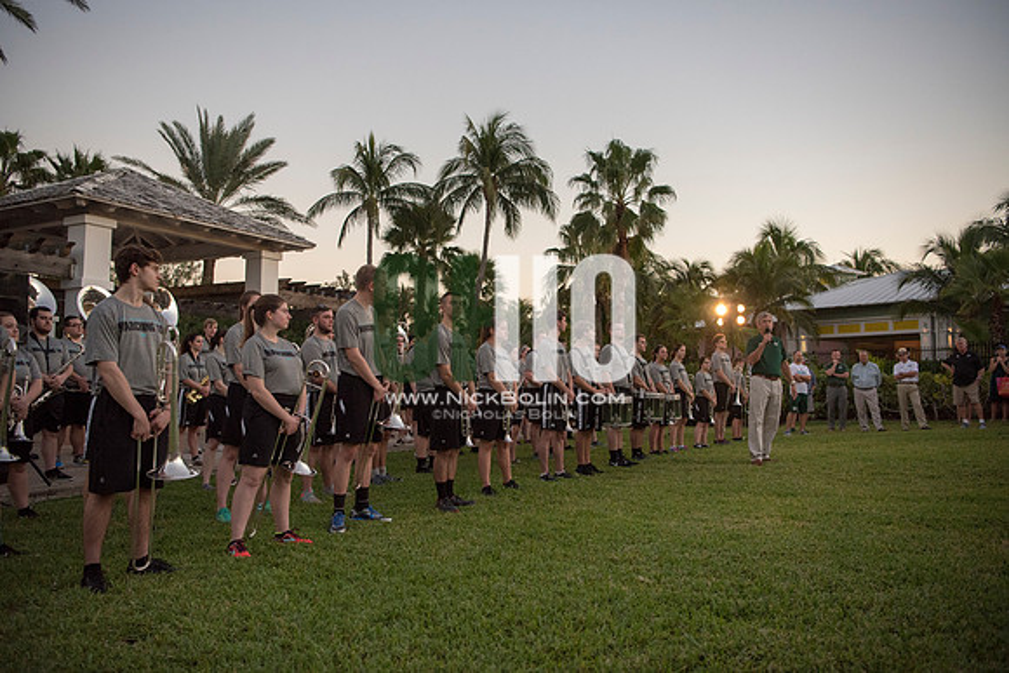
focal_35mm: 29
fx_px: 813
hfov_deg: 63.6
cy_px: 336
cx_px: 504
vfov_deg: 45.0
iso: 2000
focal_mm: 29
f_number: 3.2
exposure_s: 1/1600
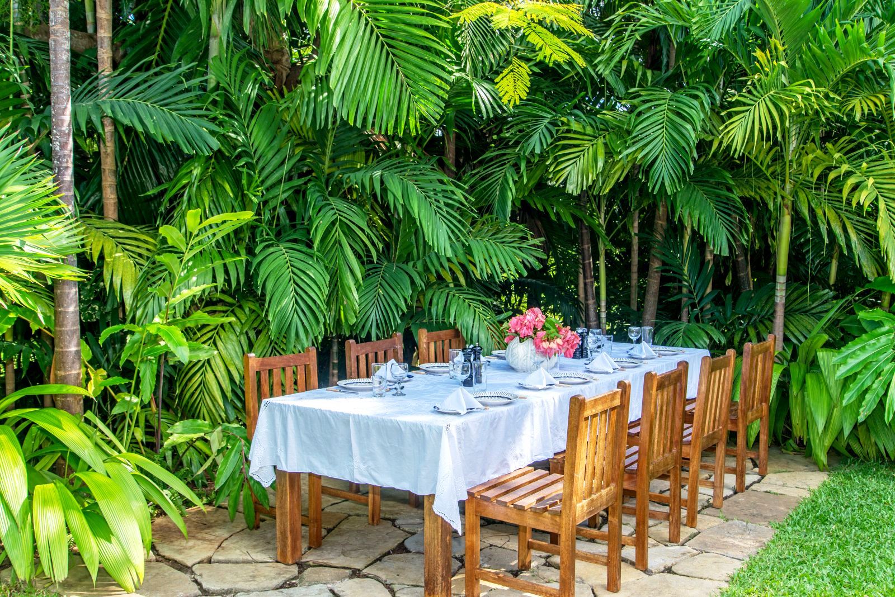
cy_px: 298
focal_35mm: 35
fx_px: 870
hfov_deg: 54.4
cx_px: 448
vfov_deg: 37.9
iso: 200
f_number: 7.1
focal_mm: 35
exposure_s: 1/200
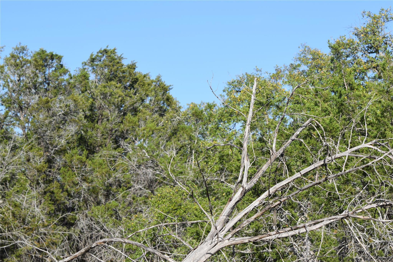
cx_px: 196
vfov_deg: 13.0
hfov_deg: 19.5
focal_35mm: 105
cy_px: 131
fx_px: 1146
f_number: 9
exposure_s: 1/320
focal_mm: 70
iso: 200
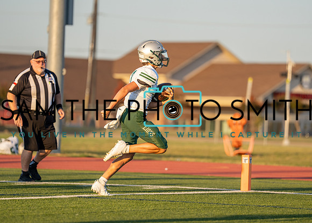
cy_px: 104
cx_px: 170
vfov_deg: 5.8
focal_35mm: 249
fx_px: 2205
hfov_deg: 8.1
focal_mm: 200
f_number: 2.8
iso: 400
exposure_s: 1/2500
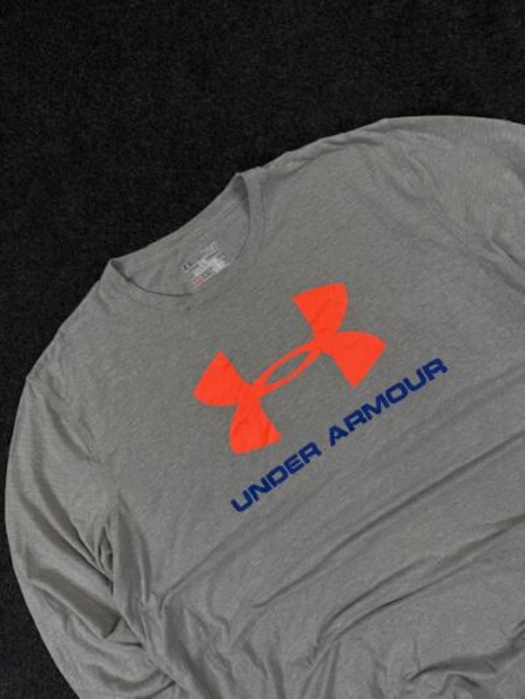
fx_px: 485
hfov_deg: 56.8
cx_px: 262
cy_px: 350
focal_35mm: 24
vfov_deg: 71.6
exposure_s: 1/121
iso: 64
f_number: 1.78
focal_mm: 6.76
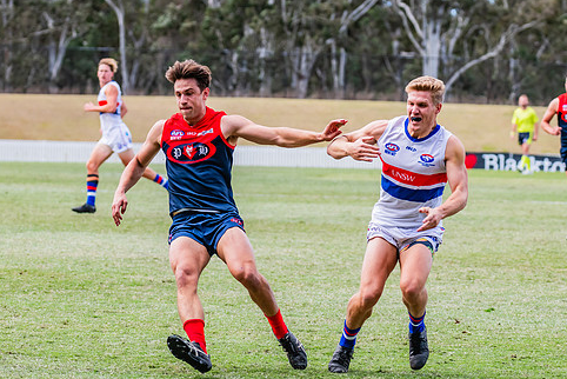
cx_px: 261
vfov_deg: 6.6
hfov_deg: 9.9
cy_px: 184
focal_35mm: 207
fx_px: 3262
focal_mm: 170
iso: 800
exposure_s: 1/1600
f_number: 6.3
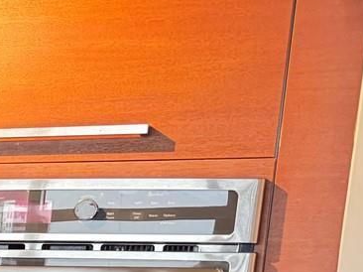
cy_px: 484
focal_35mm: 105
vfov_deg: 12.8
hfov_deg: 15.2
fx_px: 1100
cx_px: -362
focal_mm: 6.76
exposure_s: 1/60
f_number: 1.78
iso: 320
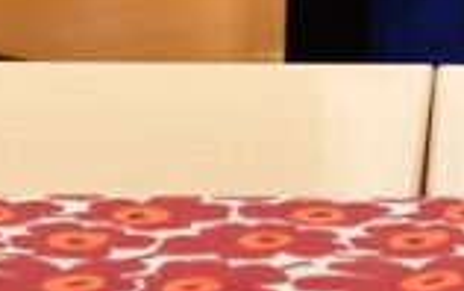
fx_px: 3252
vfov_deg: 4.9
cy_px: -478
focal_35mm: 257
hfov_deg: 8.0
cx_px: 637
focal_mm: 26
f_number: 4
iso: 640
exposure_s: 1/60
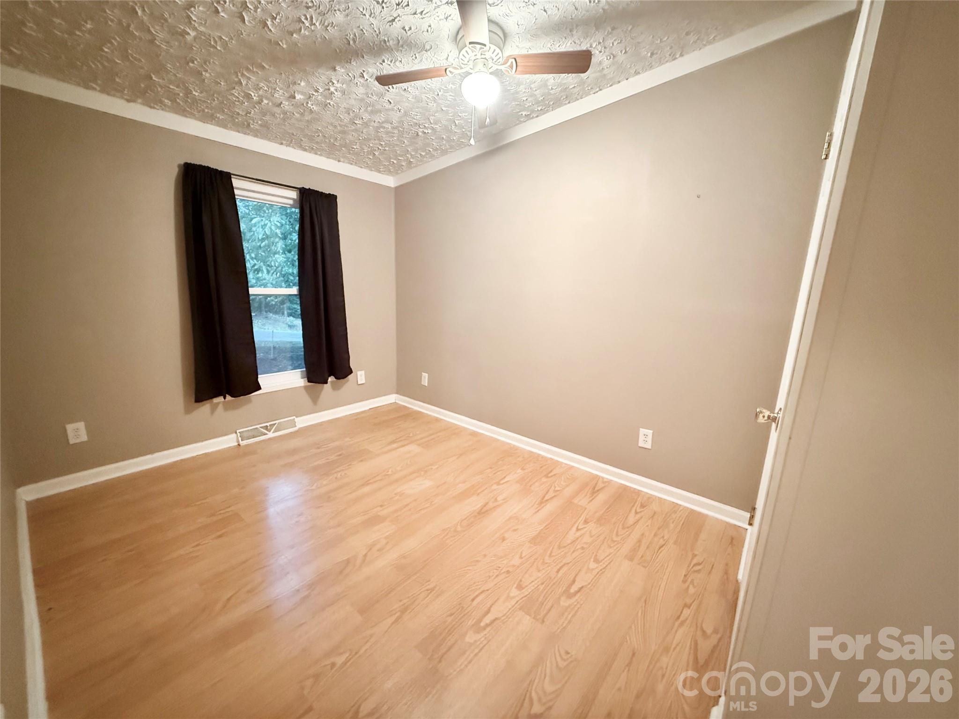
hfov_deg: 102.1
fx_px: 388
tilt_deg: -10.5
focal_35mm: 14
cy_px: 360
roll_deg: -2.7
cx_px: 480
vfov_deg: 85.7
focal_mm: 2.22
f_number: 2.2
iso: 1600
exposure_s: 1/30
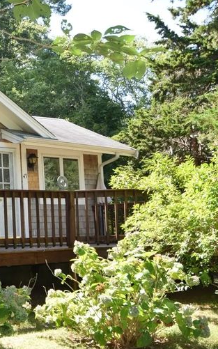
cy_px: 188
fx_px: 475
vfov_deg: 40.3
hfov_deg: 23.6
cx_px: -44
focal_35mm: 50
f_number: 5.6
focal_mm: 16
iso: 100
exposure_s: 1/125
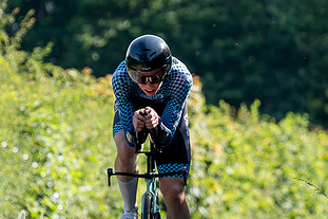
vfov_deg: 1.2
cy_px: 308
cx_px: 164
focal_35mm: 1153
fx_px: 10499
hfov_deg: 1.8
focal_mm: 242
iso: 320
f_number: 4
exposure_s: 1/1000
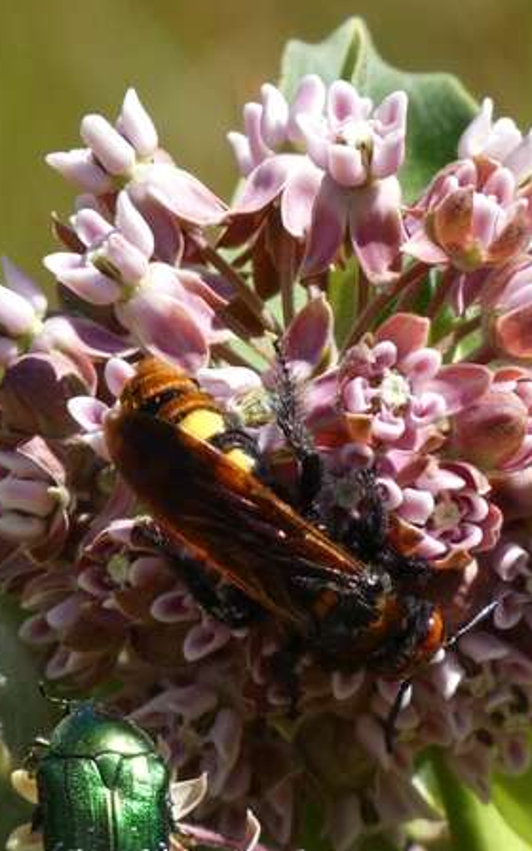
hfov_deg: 1.4
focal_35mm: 908
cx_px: 306
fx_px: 21064
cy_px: 408
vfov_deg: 2.3
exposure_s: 1/250
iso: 80
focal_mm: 107.6
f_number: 5.6
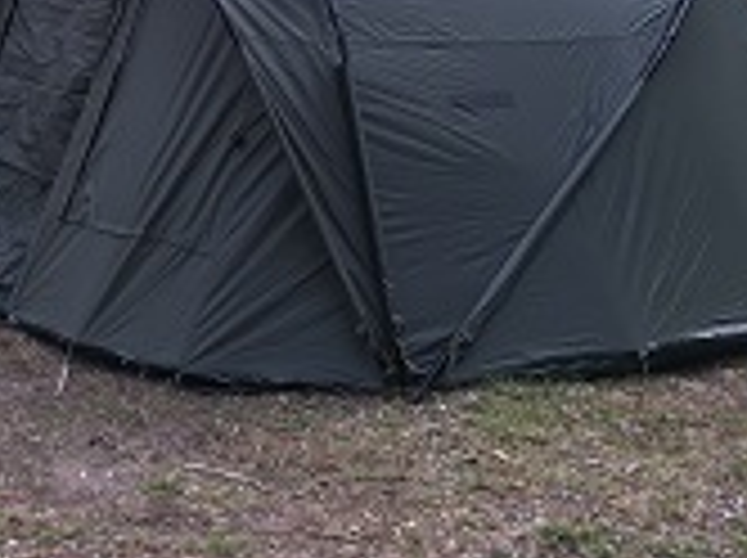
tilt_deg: -7.5
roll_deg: +1.3
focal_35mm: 84
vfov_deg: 17.1
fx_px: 1810
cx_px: -9
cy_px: -4
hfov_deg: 22.4
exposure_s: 1/349
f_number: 2.2
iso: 25
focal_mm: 4.15
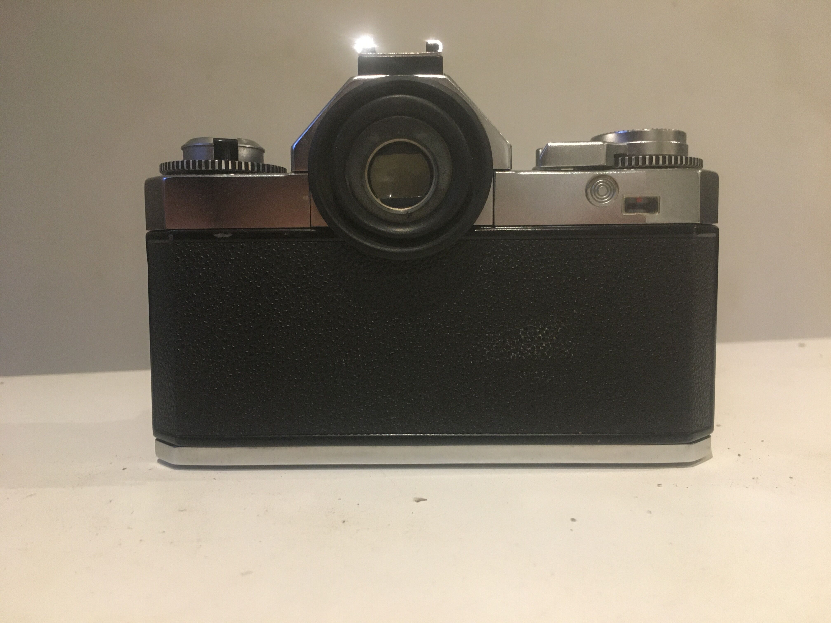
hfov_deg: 61.7
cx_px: 416
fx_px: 696
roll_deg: +0.7
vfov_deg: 48.2
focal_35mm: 29
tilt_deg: -2.8
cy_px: 312
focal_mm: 4.15
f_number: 2.2
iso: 200
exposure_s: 1/17
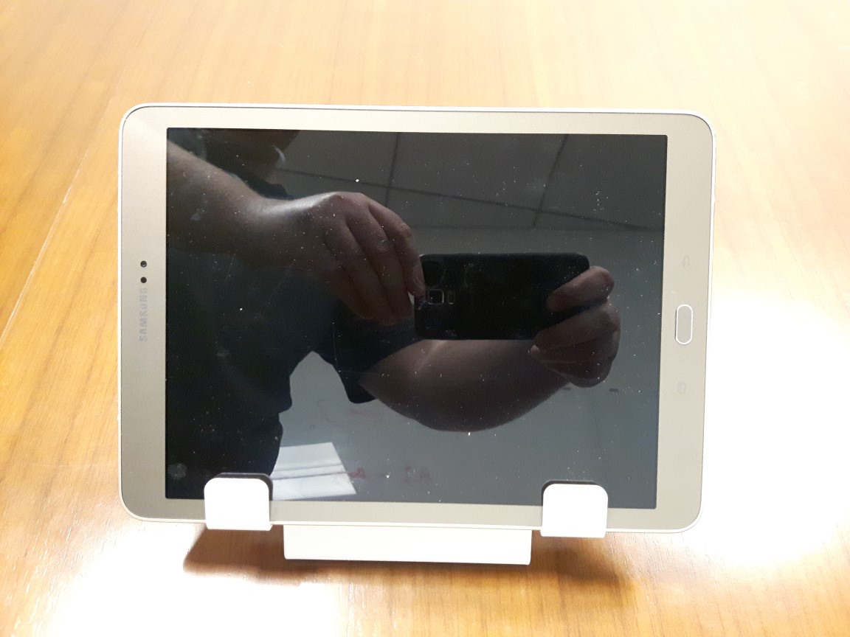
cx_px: 425
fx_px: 761
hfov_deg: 58.4
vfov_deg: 45.4
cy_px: 318
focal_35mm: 31
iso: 500
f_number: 1.9
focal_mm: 3.7
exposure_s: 1/17
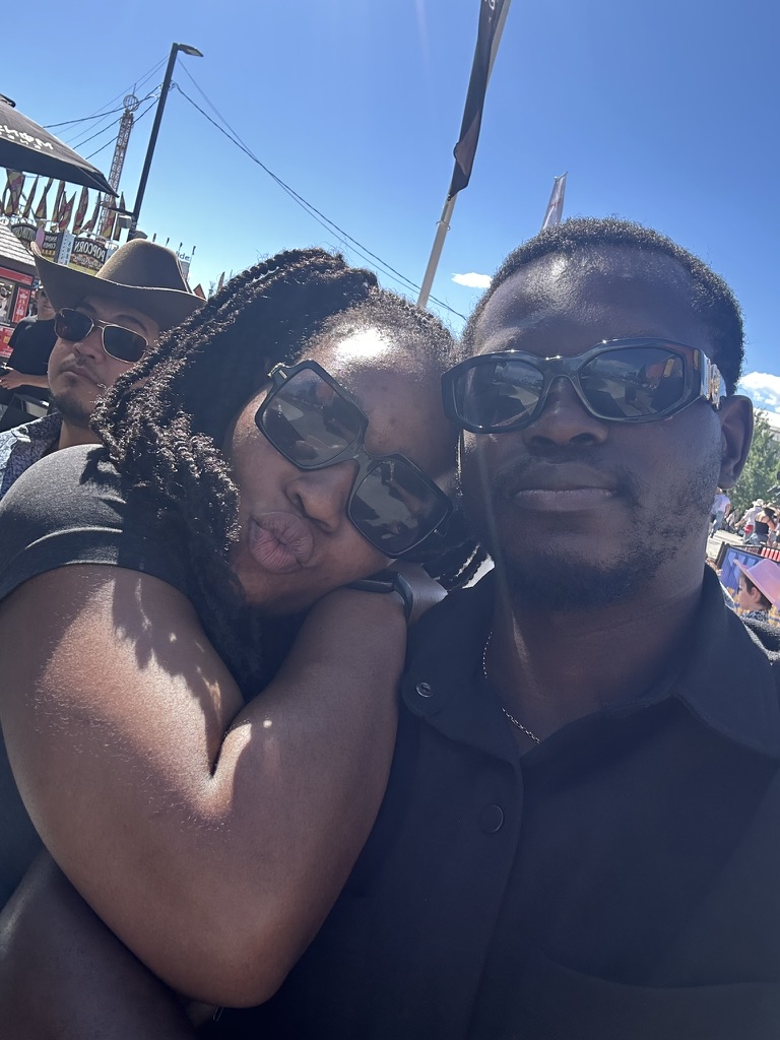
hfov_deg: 46.8
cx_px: 390
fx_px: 901
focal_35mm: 30
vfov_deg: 60.0
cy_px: 520
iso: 25
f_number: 1.9
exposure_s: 1/254
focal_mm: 2.69
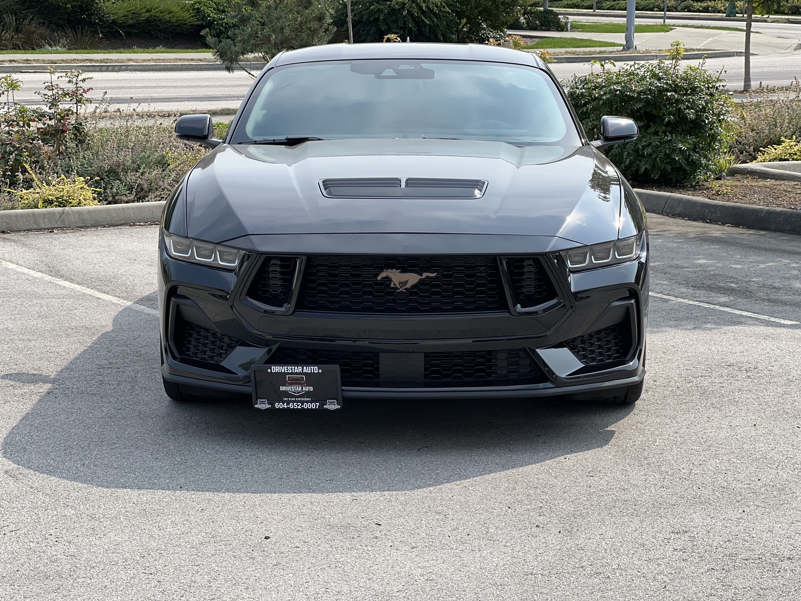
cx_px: 400
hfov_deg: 25.3
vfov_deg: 19.1
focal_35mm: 77
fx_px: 1782
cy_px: 300
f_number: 2.8
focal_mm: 9
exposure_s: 1/471
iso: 32
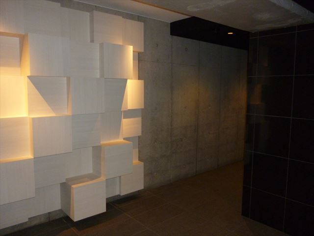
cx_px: 157
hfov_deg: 63.4
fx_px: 254
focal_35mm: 28
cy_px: 118
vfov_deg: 49.7
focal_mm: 5
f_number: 3.1
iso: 500
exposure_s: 1/60
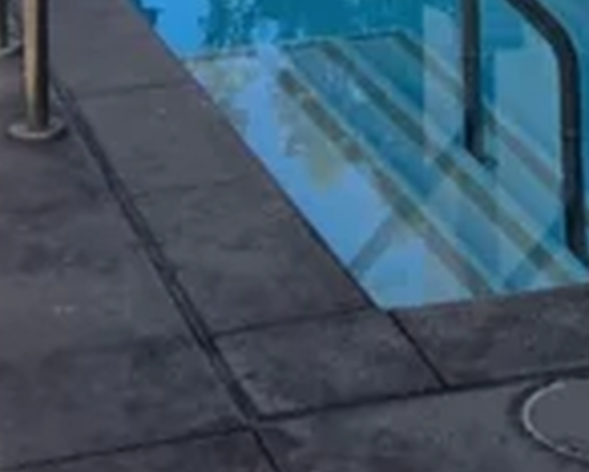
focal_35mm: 115
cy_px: -424
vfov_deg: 12.1
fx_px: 2006
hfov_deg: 16.7
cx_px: 284
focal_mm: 5.4
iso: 80
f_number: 1.8
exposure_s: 1/3151
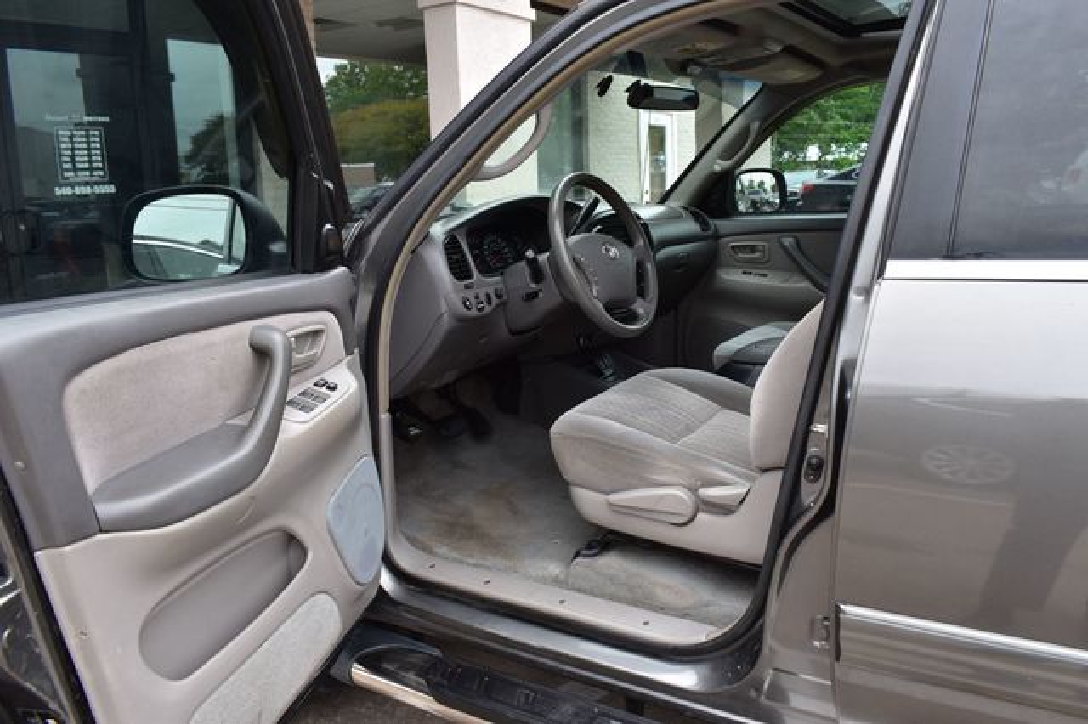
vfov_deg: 47.9
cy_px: 362
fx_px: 816
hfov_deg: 67.4
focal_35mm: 27
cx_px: 544
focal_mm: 18
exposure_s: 1/125
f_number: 9
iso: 400
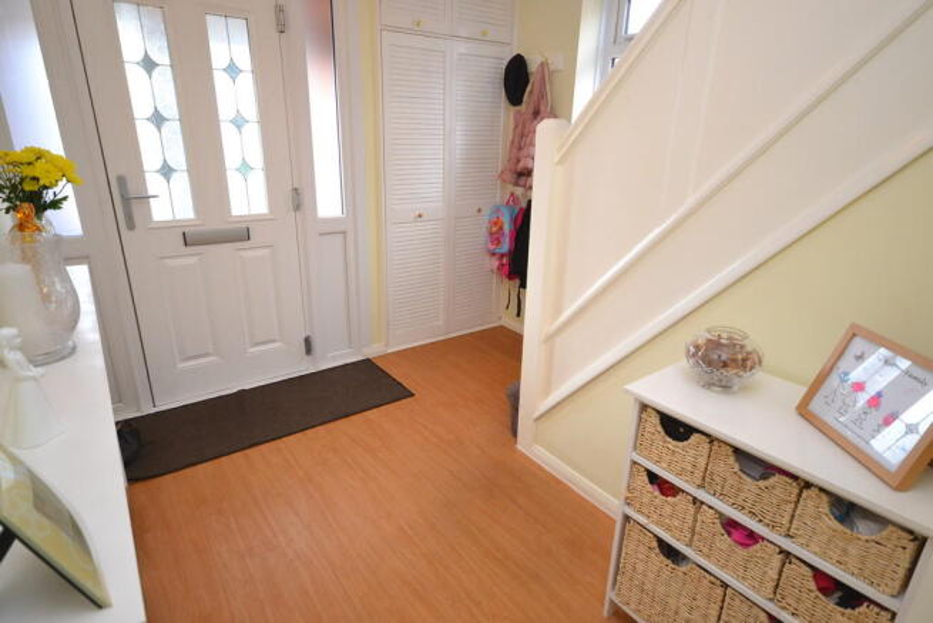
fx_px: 505
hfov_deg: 85.4
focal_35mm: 20
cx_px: 466
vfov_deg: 63.2
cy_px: 312
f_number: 4.5
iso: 1400
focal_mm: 13
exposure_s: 1/60
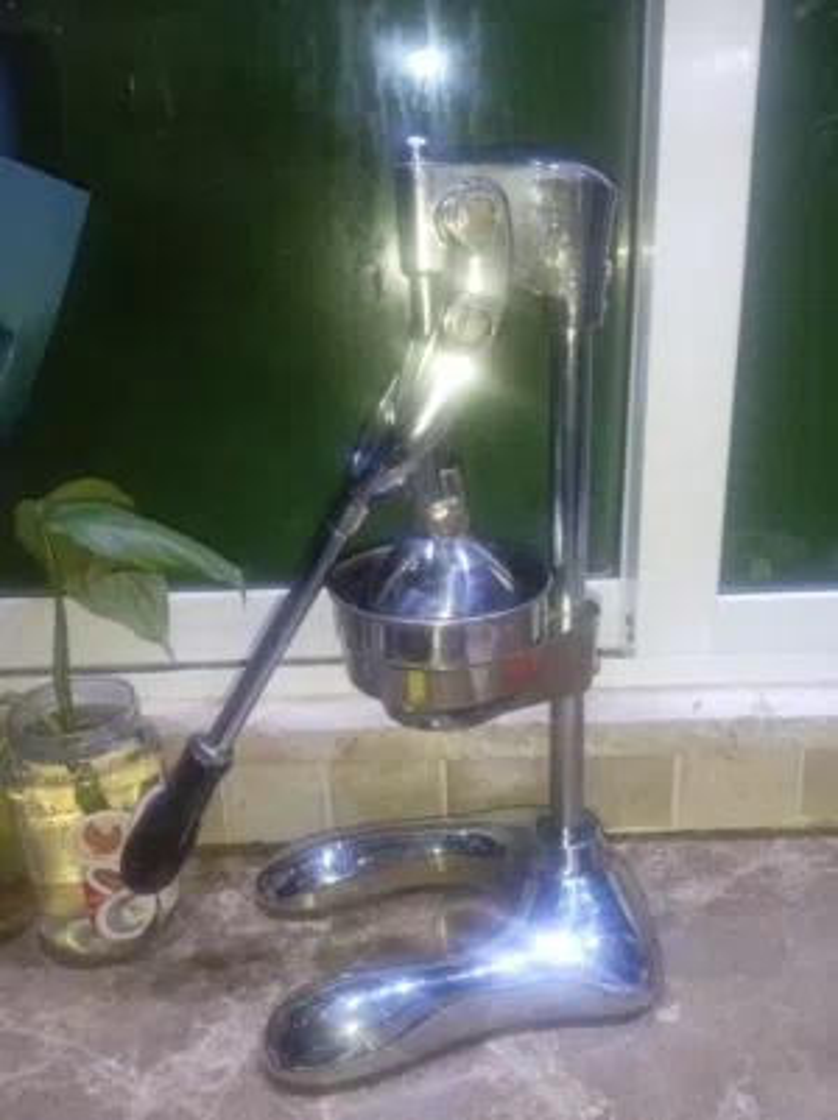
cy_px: 560
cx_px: 419
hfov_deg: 51.3
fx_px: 873
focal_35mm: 27
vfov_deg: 65.4
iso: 1888
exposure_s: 1/16.7
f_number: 1.8
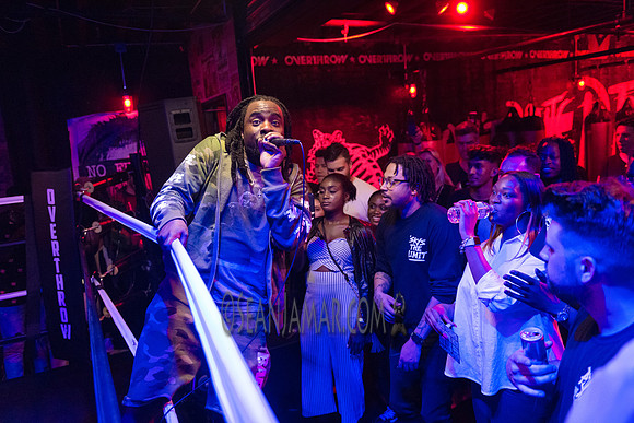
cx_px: 317
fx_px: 511
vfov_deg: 45.0
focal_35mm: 29
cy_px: 212
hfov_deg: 63.6
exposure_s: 1/320
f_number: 2.8
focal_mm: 29
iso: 5000
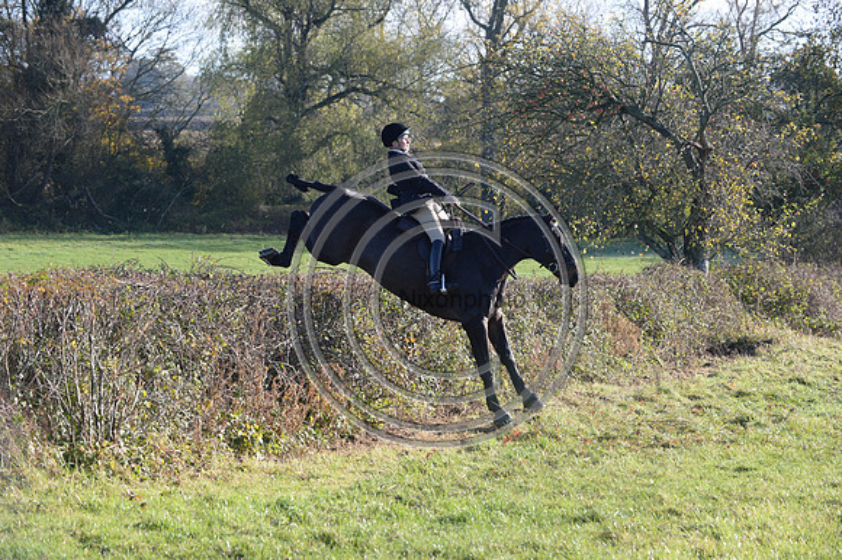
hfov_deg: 20.0
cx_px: 421
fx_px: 2384
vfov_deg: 13.4
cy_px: 280
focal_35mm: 102
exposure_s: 1/1250
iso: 1000
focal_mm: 102
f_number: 5
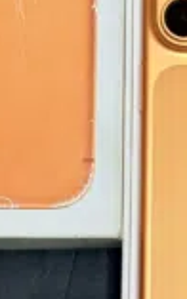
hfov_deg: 9.2
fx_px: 1143
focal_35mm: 140
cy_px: 179
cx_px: 237
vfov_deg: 14.9
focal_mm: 5.96
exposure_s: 1/121
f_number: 1.6
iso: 25
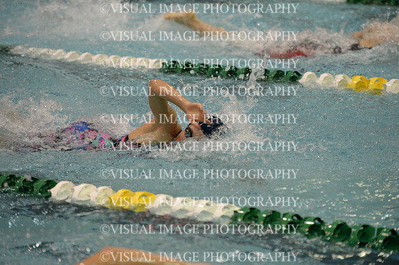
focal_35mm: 145
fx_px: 1606
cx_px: 200
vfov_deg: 9.5
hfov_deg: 14.2
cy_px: 132
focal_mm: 145
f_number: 2.8
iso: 6400
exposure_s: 1/800
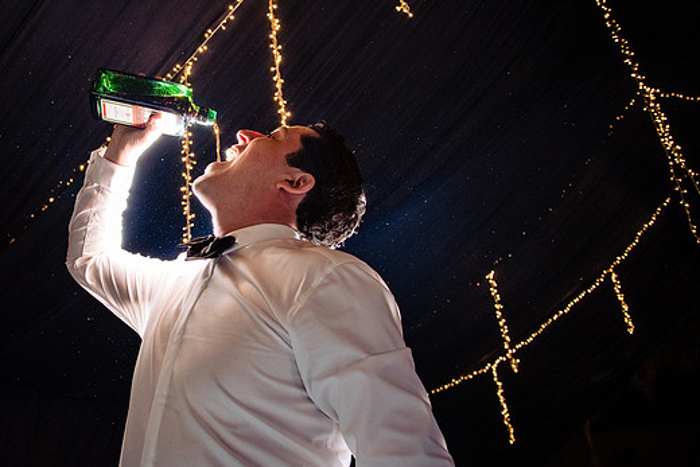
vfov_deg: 39.7
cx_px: 224
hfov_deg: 55.8
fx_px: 642
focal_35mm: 33
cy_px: 177
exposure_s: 1/100
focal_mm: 24
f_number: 5
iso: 2000
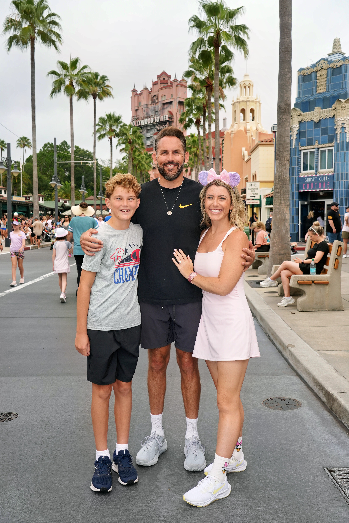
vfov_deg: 54.4
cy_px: 262
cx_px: 174
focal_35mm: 35
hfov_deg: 37.9
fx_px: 509
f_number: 7.1
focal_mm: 35
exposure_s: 1/200
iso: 200
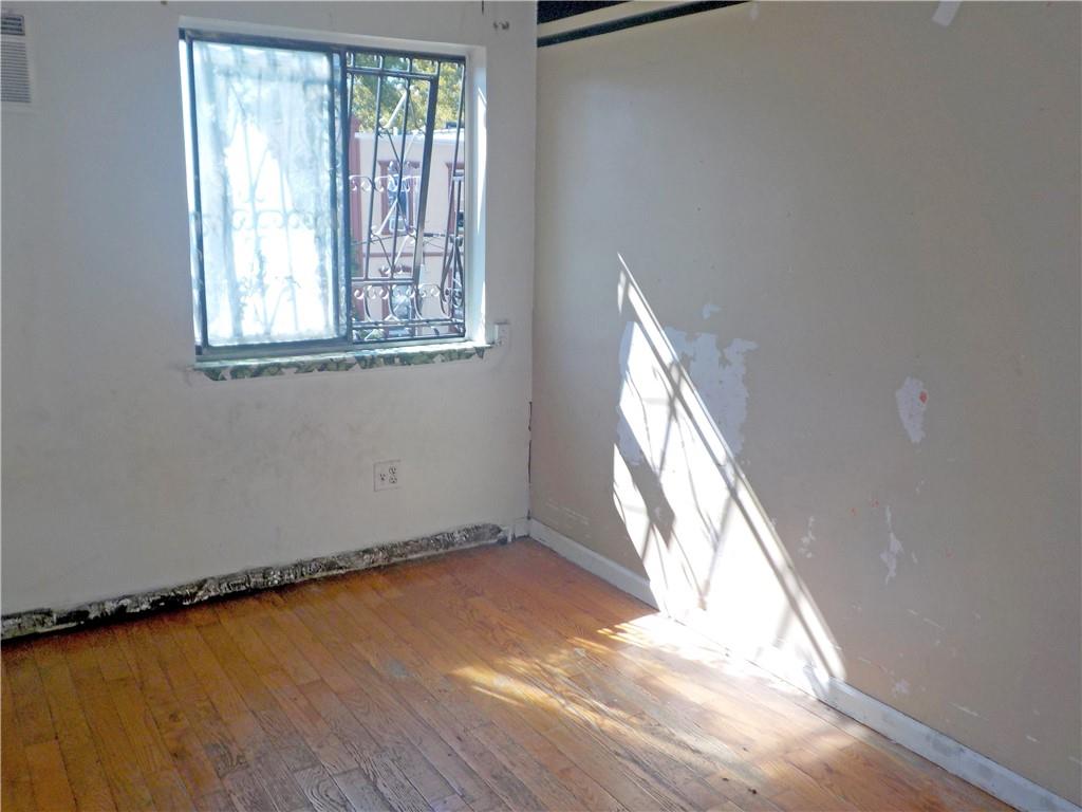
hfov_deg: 60.0
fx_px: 938
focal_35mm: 30
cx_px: 541
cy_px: 406
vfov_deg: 46.8
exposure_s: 1/250
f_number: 3.3
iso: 125
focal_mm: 4.1
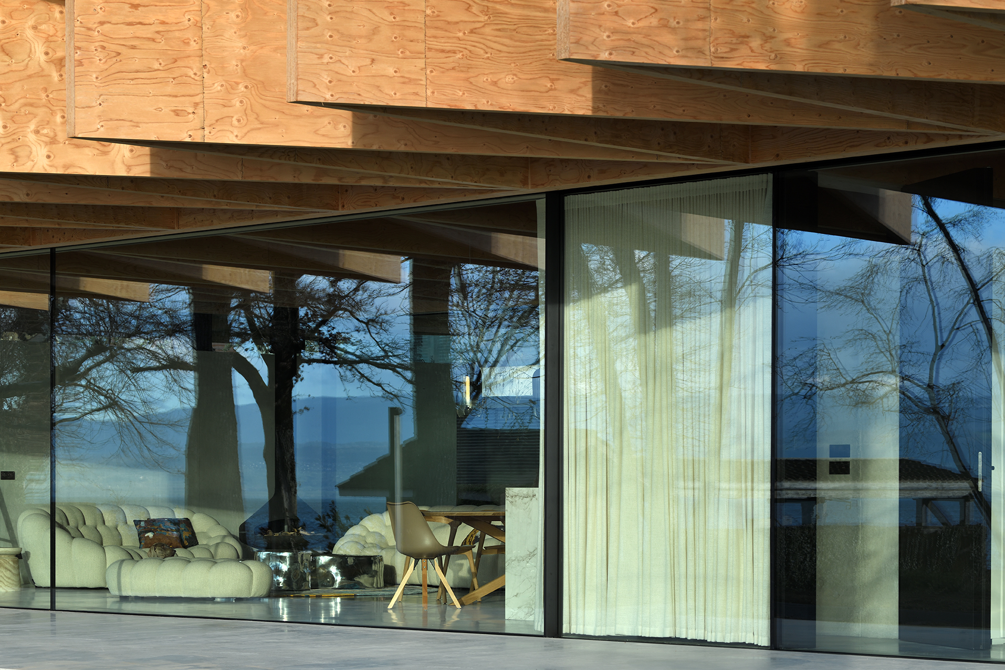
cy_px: 333
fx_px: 2484
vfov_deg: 15.4
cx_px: 516
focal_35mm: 89
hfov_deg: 22.9
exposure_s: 1/160
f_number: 8
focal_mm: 86
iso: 200
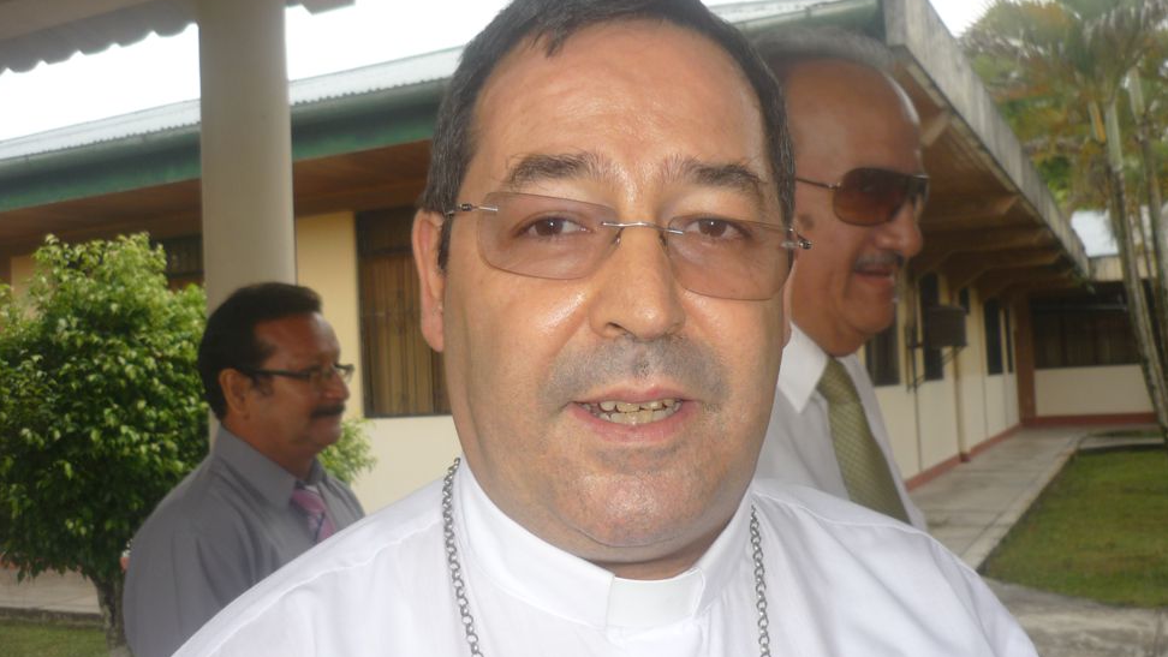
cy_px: 316
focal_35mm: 37
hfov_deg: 54.0
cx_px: 572
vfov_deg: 32.0
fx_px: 1146
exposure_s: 1/250
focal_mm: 5.5
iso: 100
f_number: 2.8
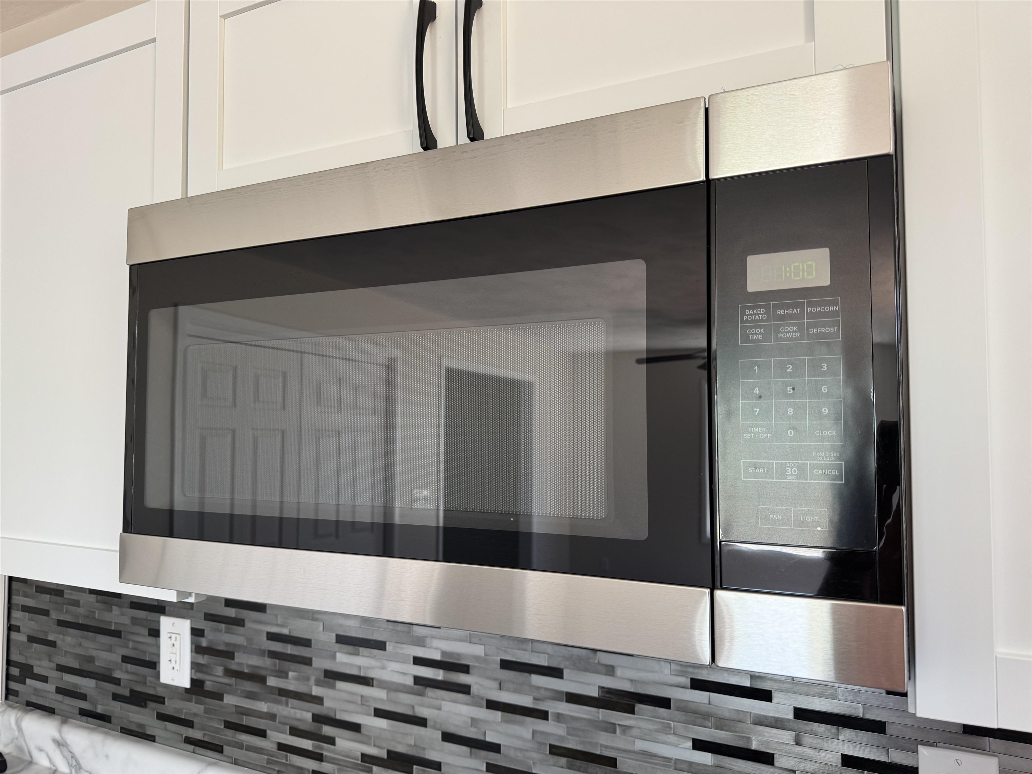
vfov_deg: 56.8
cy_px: 387
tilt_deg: +2.3
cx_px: 516
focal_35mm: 24
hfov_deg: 71.6
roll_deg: +0.1
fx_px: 716
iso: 160
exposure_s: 1/60
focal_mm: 6.76
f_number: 1.78
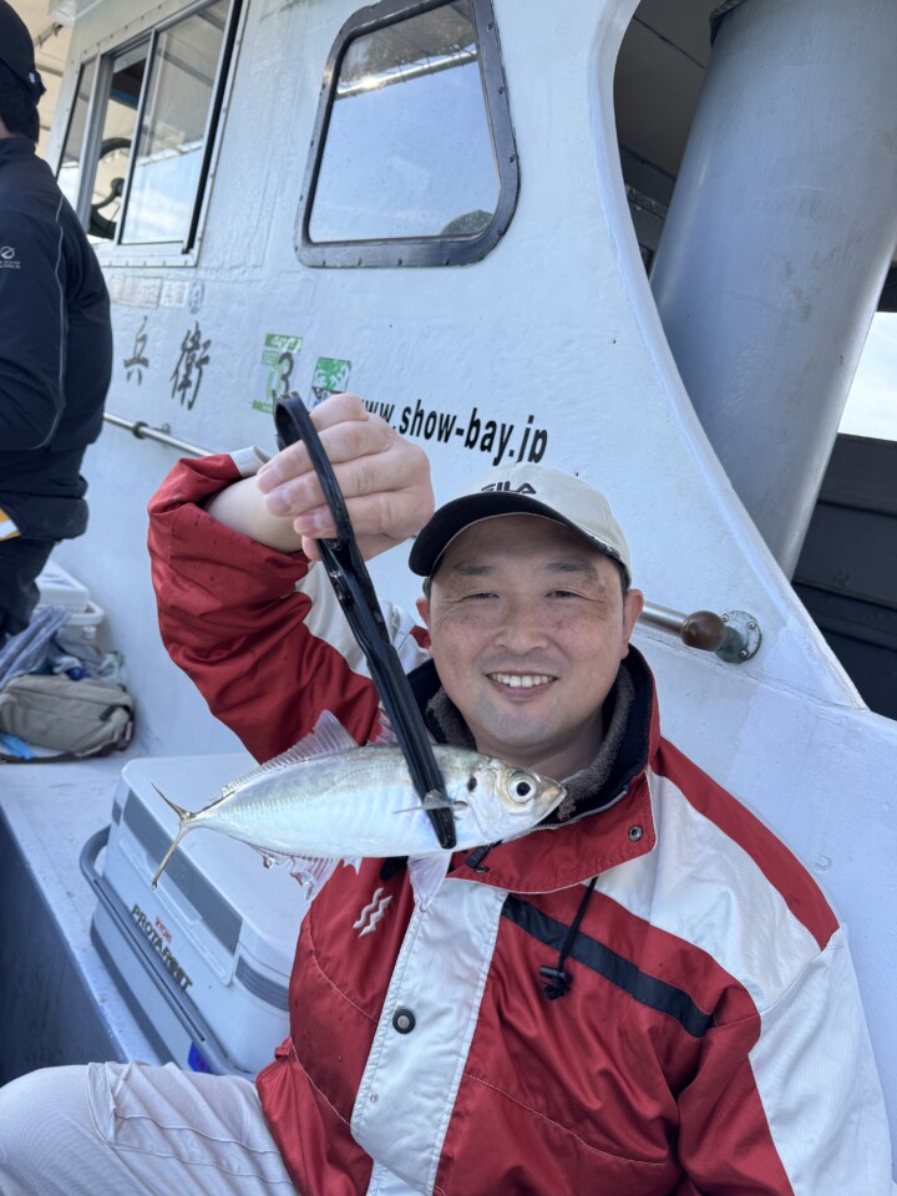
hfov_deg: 54.9
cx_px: 437
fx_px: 864
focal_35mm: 25
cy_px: 609
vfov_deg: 69.4
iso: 80
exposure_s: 1/832
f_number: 1.78
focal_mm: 6.76
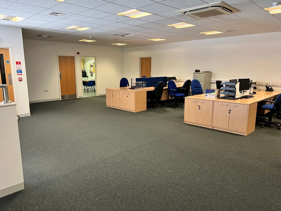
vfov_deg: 53.1
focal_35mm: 26
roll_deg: -0.5
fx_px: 211
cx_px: 140
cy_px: 106
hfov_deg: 67.3
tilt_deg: -10.3
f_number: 1.5
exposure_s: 1/50
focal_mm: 5.7
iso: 100
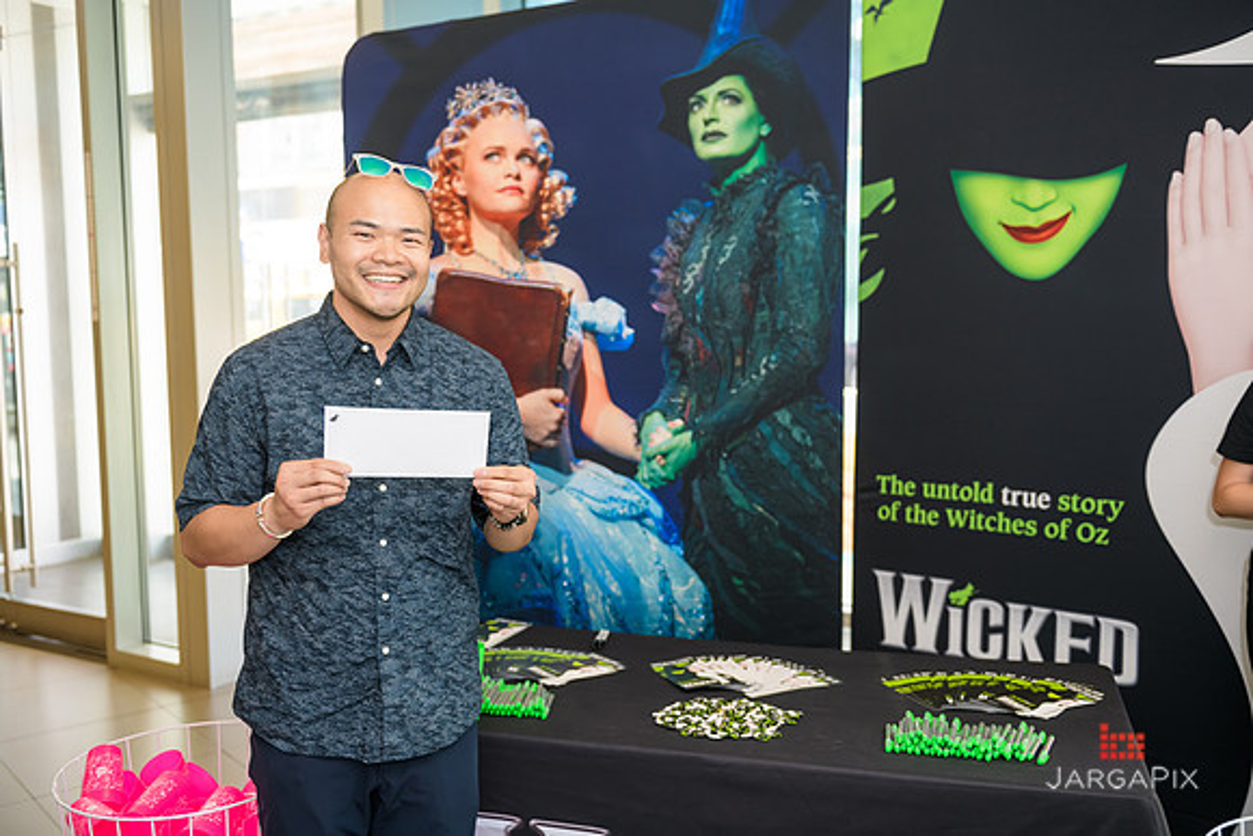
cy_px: 418
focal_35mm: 35
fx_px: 1218
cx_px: 626
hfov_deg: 54.4
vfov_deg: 37.9
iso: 400
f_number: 3.2
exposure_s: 1/125
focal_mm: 35
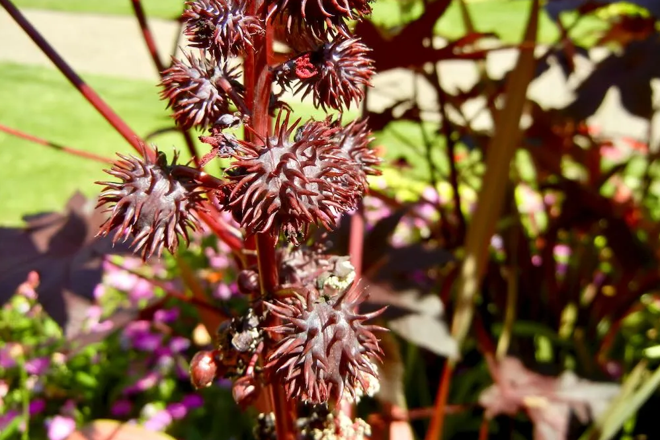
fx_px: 587
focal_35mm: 32
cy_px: 188
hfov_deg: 58.7
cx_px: 333
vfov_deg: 41.0
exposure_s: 1/623
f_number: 3.5
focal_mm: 5.4
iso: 160
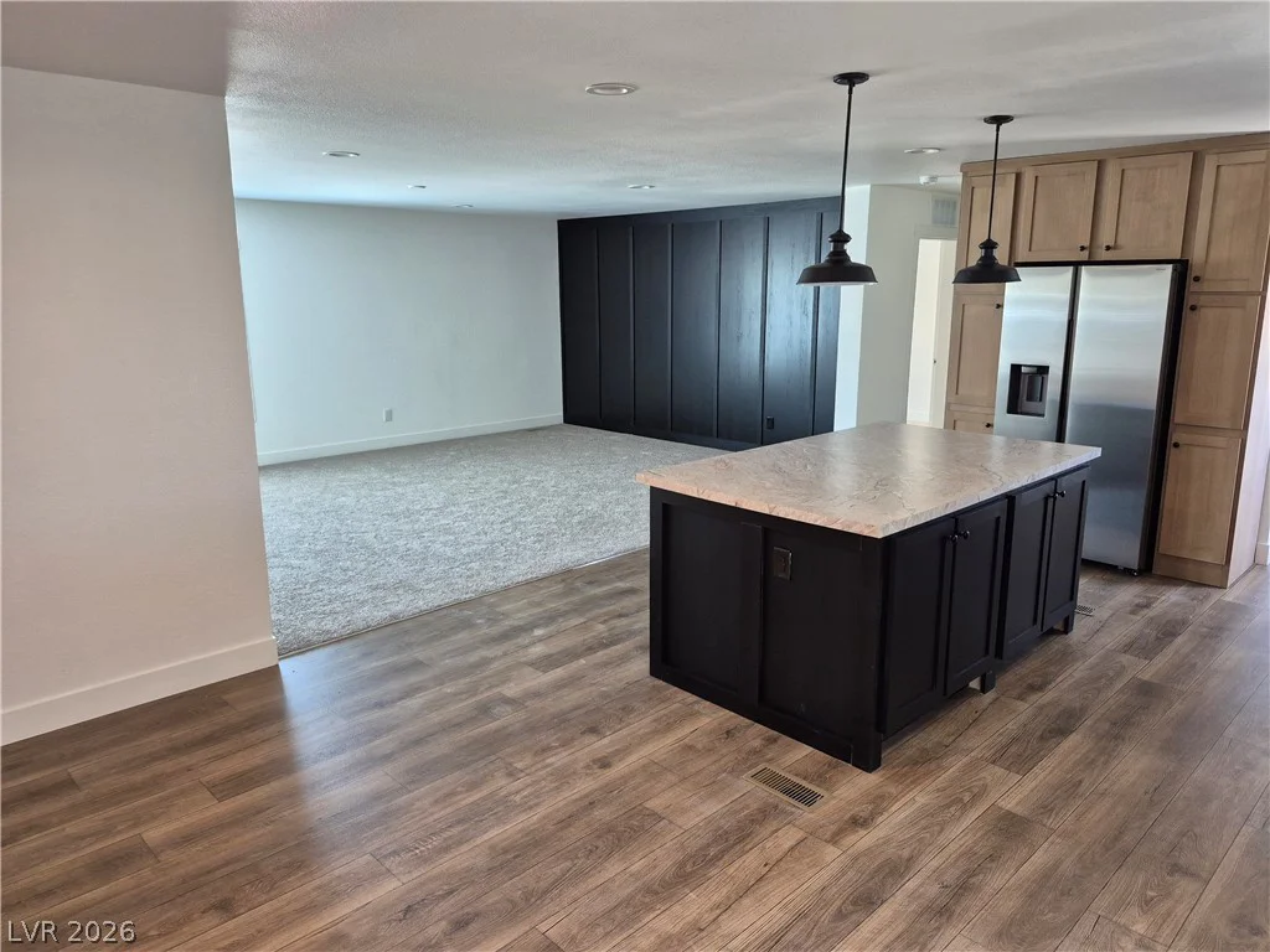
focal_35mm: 23
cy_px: 476
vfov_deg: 58.9
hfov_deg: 73.9
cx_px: 635
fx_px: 844
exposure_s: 1/120
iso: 320
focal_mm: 5.4
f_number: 1.8
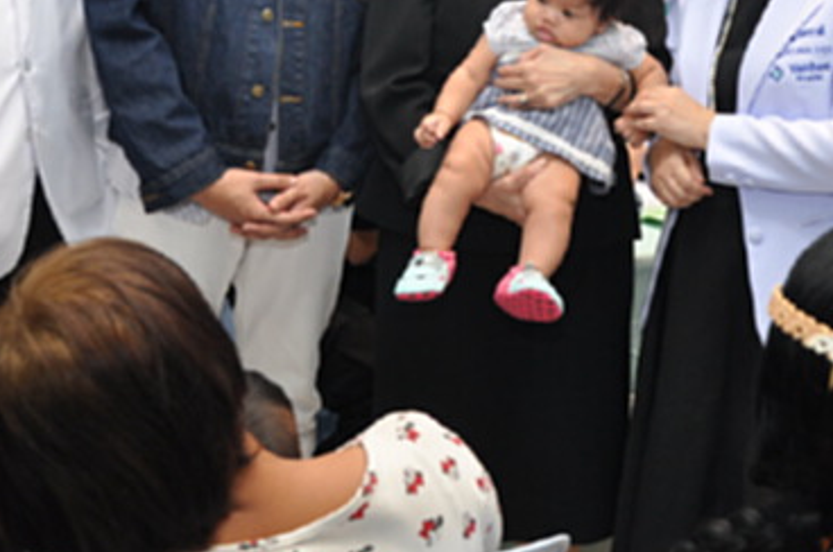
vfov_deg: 11.8
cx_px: 579
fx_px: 2635
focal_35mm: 114
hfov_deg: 17.9
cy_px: 1
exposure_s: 1/60
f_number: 6.3
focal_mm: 35
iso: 640
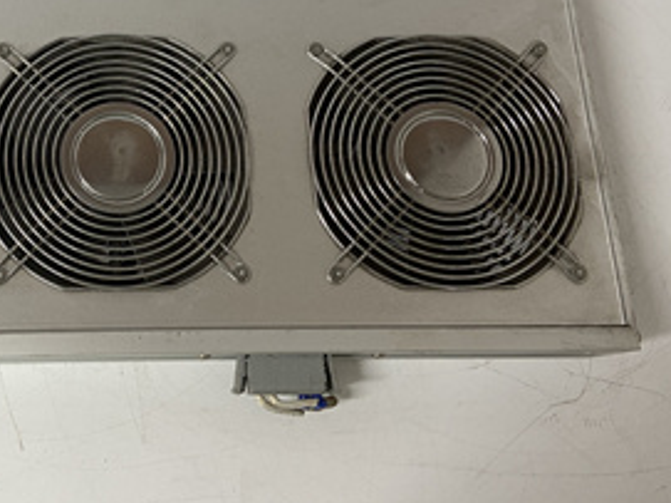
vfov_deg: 29.8
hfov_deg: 37.8
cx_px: 106
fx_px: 930
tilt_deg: -72.0
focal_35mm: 48
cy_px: 125
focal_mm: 4.25
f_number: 1.8
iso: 100
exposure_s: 1/50
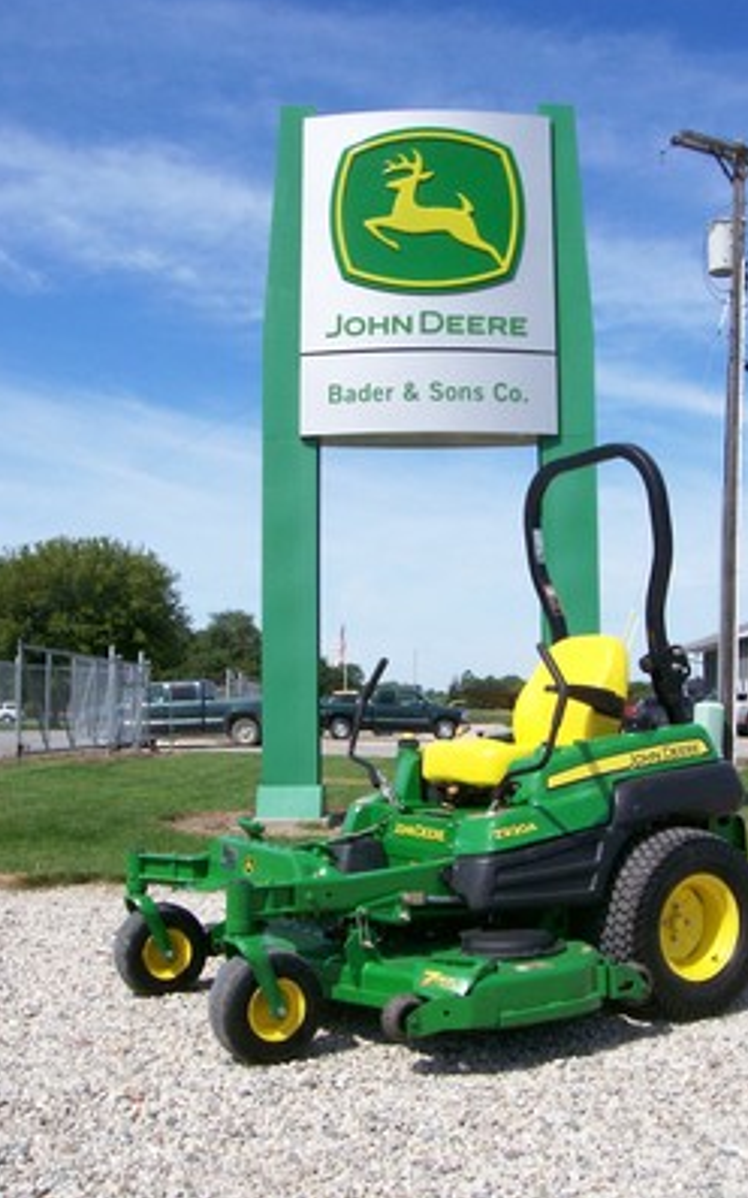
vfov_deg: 52.8
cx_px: 440
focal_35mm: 37
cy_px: 601
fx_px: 1207
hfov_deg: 34.3
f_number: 5.1
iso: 80
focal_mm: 5.6
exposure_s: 1/629
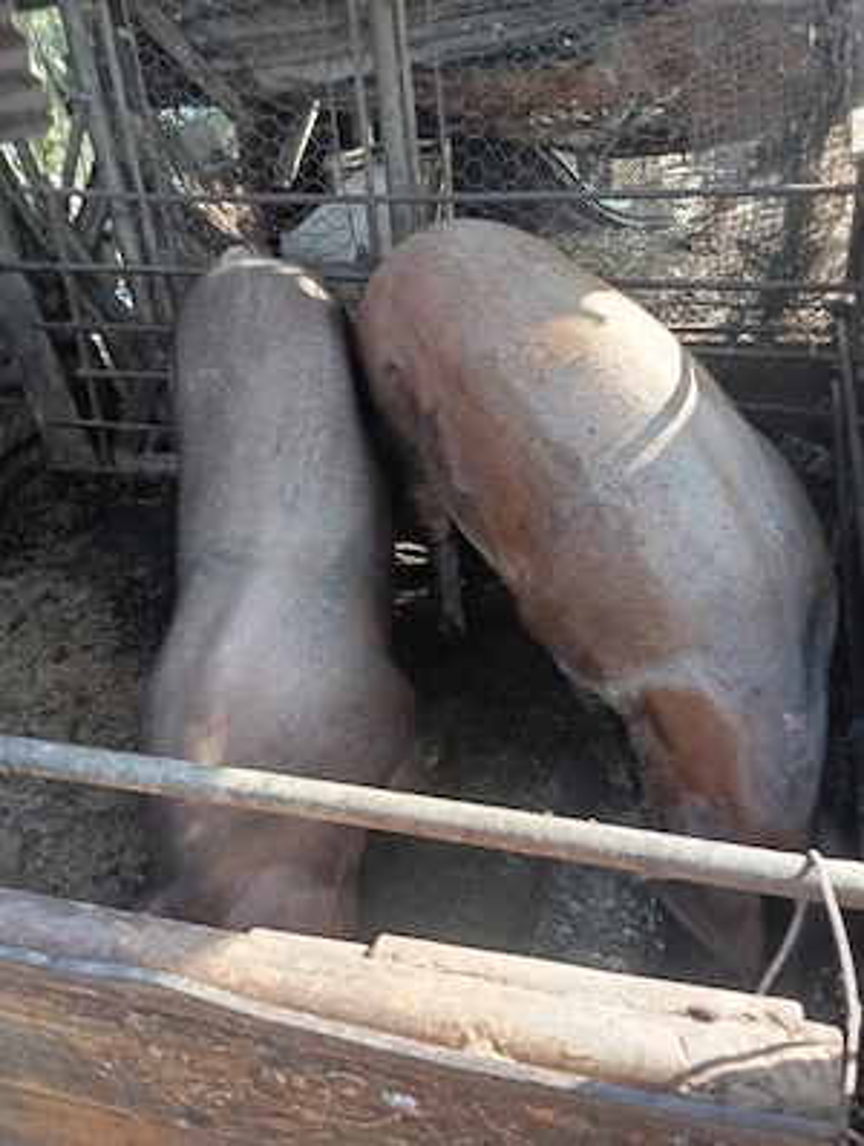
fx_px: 929
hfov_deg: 49.9
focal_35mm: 28
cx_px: 432
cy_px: 573
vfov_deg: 63.4
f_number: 1.8
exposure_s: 1/100
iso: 289
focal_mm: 4.22
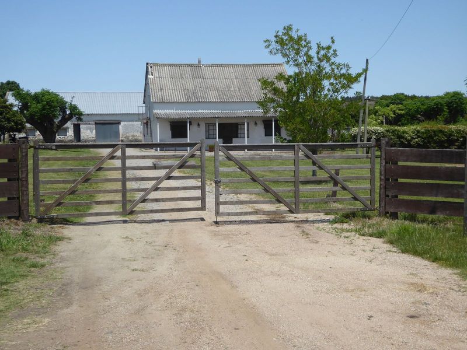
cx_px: 234
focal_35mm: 49
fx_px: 661
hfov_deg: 38.9
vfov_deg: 29.7
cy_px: 175
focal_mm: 8.4
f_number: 4
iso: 80
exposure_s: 1/800
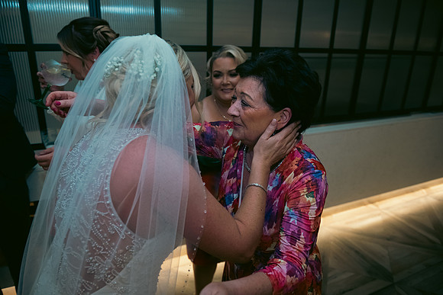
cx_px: 222
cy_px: 148
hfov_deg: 73.7
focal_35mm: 24
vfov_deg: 53.2
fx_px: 295
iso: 800
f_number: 3.5
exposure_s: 1/160
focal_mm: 24
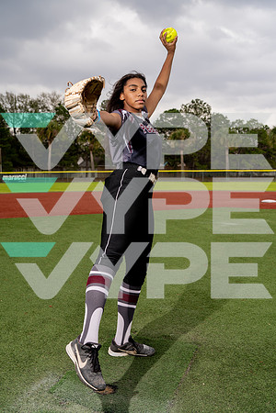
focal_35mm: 35
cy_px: 206
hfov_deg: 37.9
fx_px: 402
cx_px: 138
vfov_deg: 54.4
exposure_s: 1/250
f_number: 4
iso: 100
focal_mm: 35
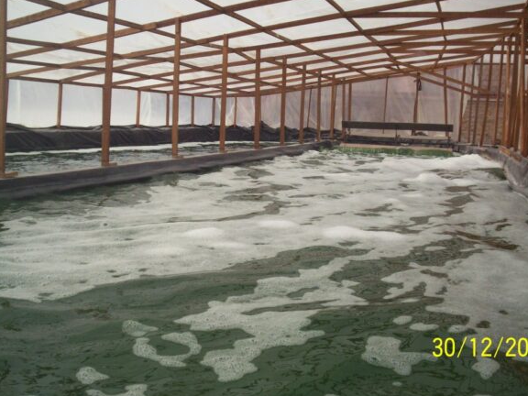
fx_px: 610
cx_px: 290
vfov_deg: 35.9
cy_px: 186
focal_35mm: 40
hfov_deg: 46.7
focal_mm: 5.9
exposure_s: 1/1297
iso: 100
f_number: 4.5
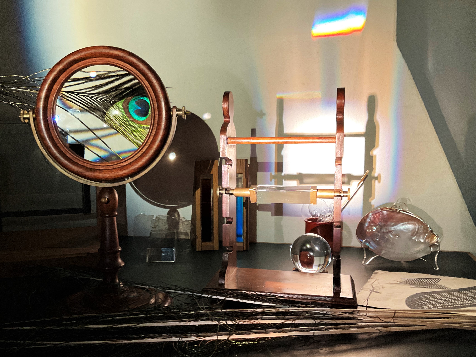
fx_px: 399
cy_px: 178
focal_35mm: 29
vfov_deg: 48.2
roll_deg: +1.9
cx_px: 238
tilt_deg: -7.2
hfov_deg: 61.7
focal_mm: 3
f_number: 1.8
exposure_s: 1/60
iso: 160
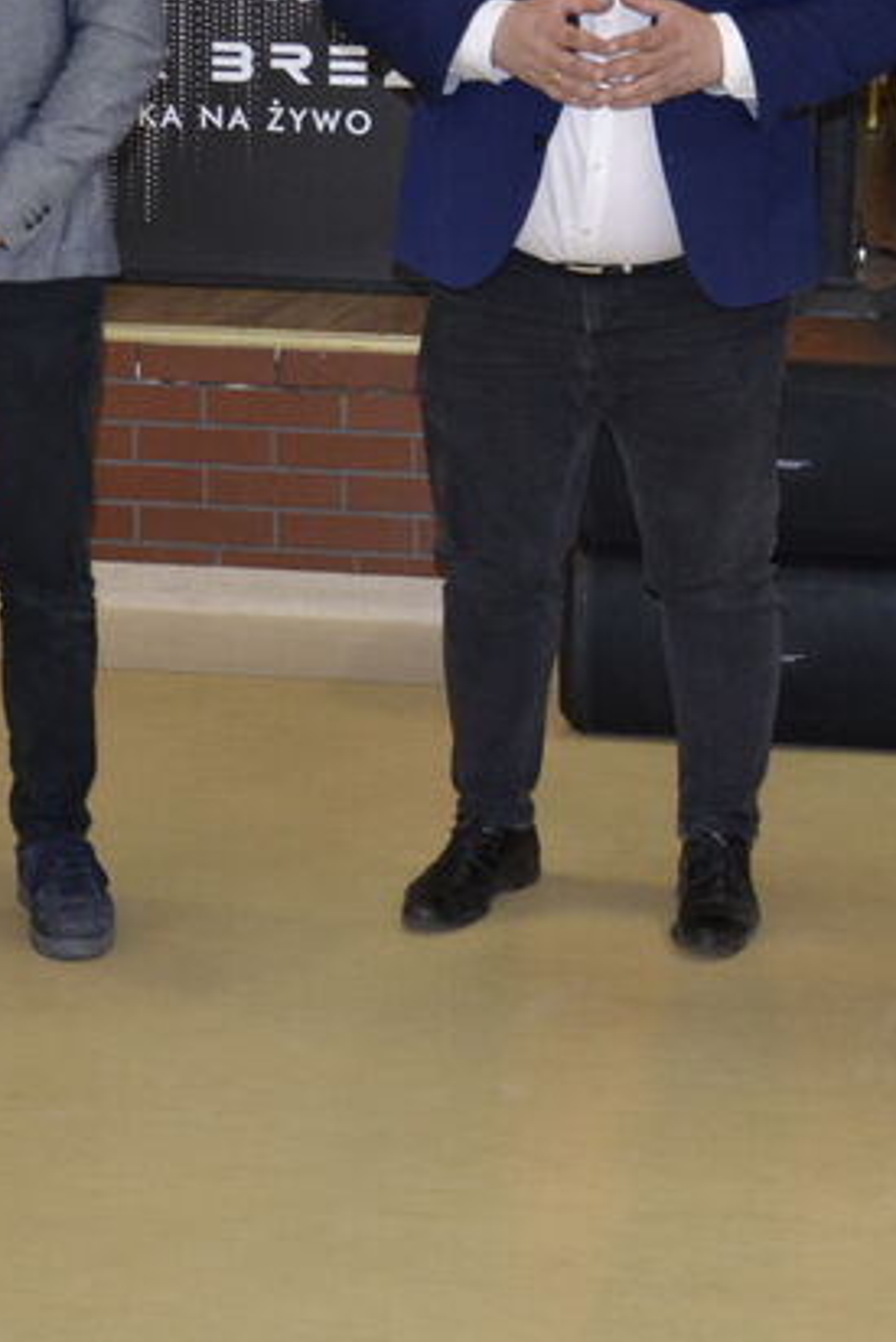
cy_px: 243
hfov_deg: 14.5
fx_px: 3478
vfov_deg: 21.5
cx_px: 795
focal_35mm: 93
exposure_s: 1/60
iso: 1000
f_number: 4
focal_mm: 25
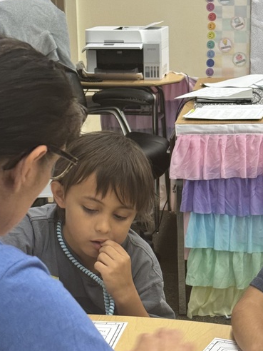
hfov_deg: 14.8
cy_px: 199
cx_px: 172
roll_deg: +2.1
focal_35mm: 100
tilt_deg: -13.1
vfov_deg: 19.6
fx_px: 1013
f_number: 1.78
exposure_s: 1/60
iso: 125
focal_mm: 6.76
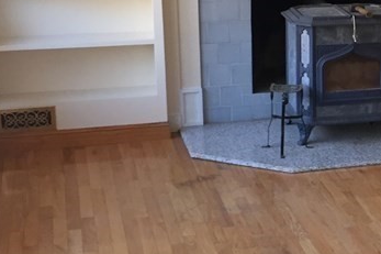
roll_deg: -2.0
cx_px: 433
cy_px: 88
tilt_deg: -16.4
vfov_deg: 15.3
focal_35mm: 89
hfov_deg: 21.5
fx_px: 941
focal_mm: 4.15
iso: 80
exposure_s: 1/30
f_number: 2.2
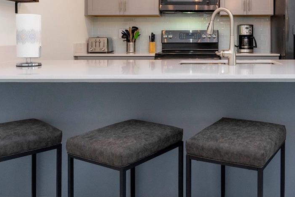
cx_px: 196
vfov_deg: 33.5
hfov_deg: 48.7
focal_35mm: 39
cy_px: 50
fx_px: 320
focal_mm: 17
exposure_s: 1/25
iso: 800
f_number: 11
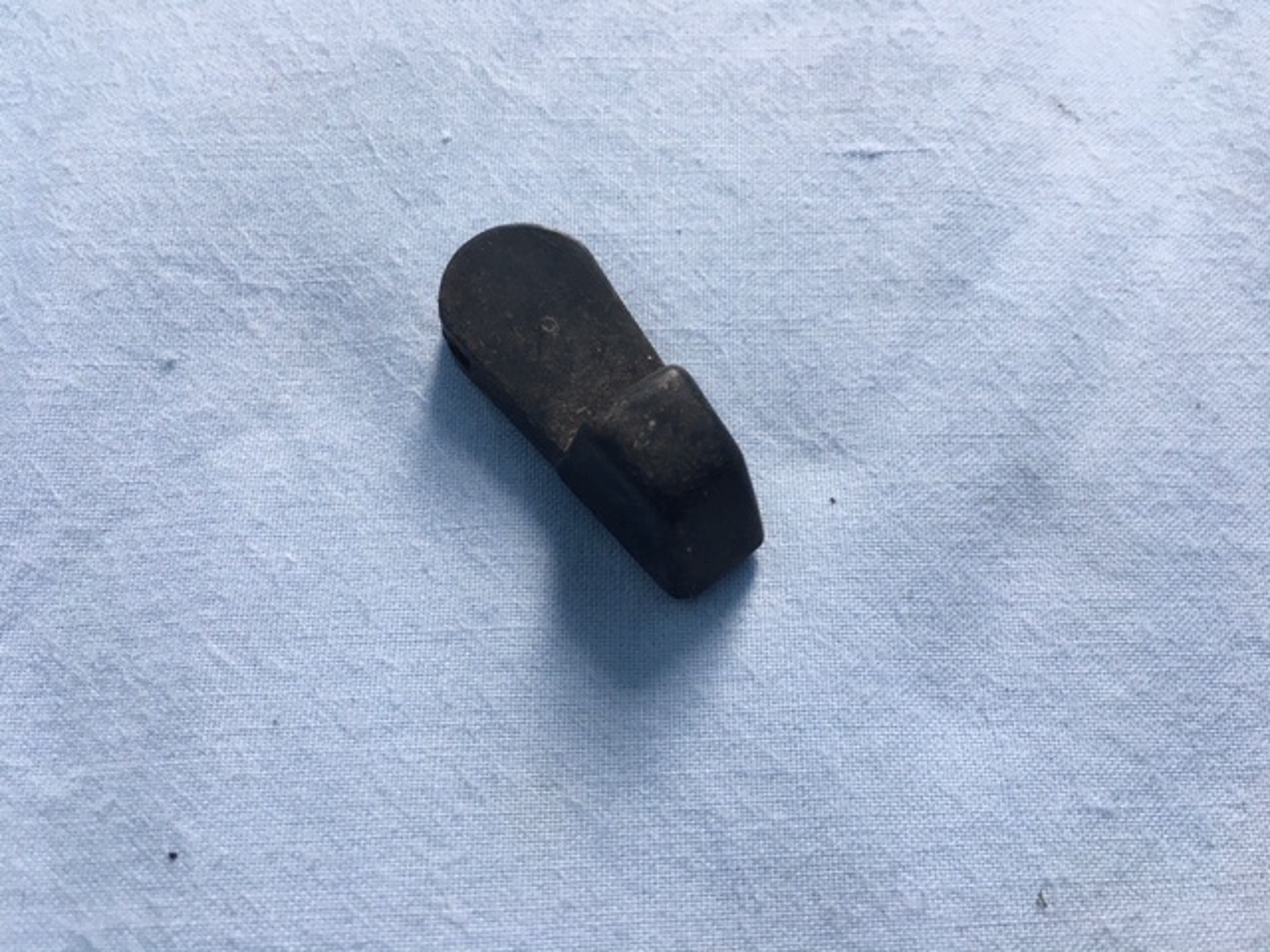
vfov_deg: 48.2
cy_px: 476
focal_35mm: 29
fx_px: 1064
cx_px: 635
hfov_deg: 61.7
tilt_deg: -68.4
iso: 40
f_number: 2.2
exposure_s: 1/33
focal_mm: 4.15
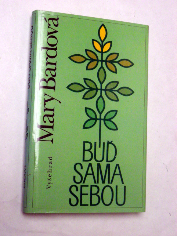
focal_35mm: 59
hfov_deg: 24.8
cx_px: 88
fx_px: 402
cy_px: 118
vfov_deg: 32.7
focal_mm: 10.4
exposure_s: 1/60
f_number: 4.5
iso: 500
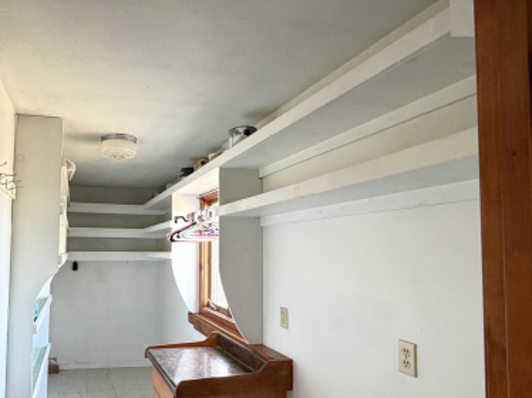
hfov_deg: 66.1
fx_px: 384
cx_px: 149
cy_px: 230
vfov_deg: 54.6
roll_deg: -1.1
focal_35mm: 25
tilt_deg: +3.2
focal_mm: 2.22
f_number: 2.2
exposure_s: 1/60
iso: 400
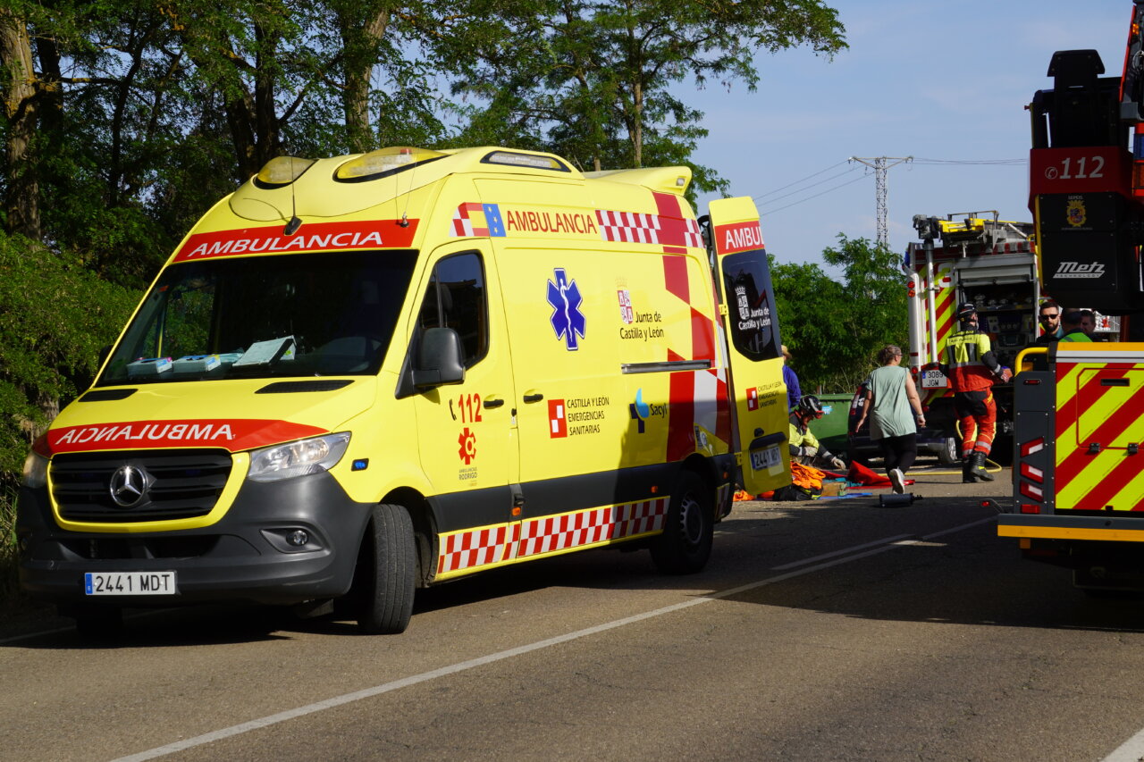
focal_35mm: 82
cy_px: 381
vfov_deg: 16.5
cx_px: 572
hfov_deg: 24.6
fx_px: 2621
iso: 100
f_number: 11
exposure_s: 1/200
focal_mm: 55
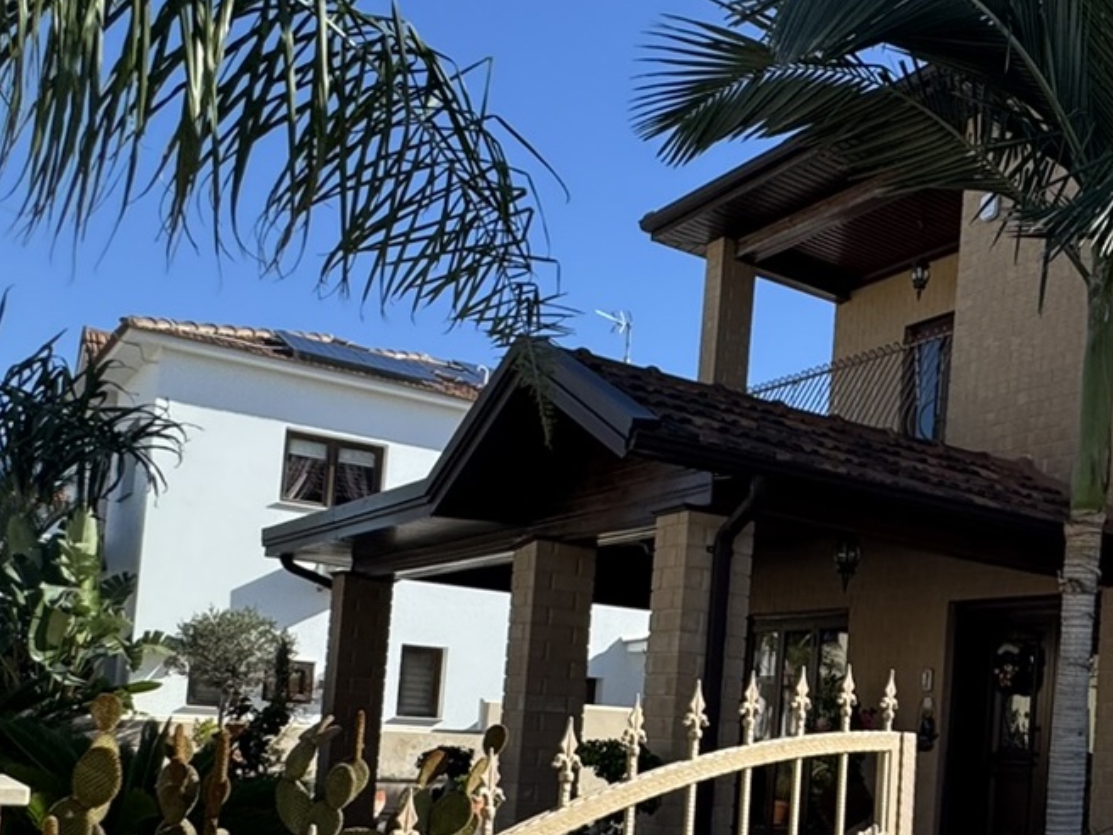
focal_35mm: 41
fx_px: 1318
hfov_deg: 37.9
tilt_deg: +2.7
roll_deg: -2.8
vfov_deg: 33.8
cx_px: 1233
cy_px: 701
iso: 50
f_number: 2.2
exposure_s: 1/956
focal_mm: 2.22
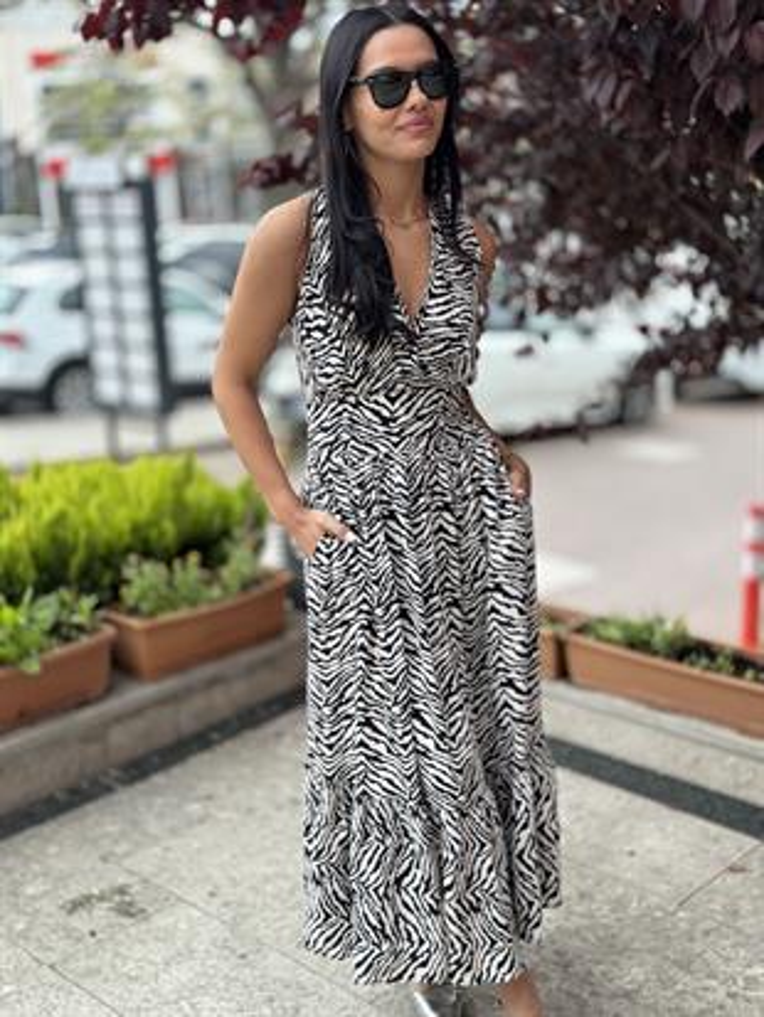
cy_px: 508
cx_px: 382
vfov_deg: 39.6
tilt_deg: -15.9
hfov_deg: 30.3
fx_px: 1412
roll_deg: +3.0
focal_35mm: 48
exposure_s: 1/1107
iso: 80
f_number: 1.78
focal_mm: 6.86
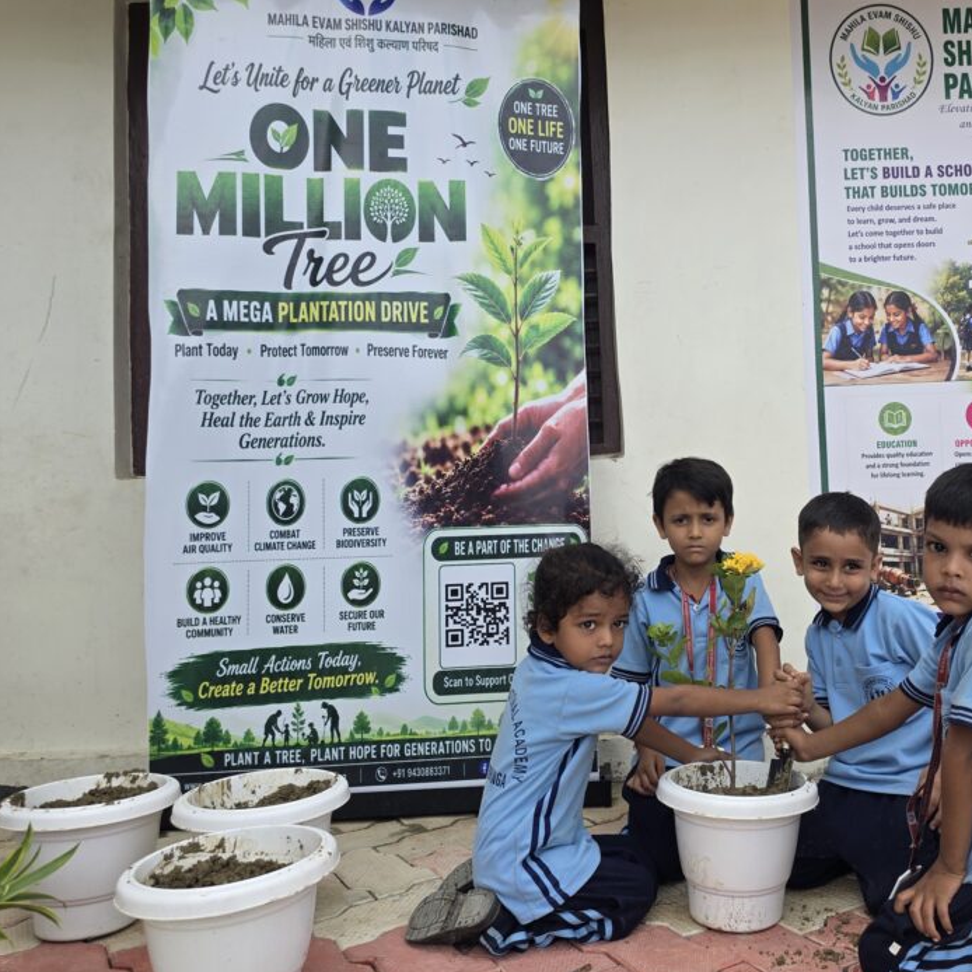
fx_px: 953
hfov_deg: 52.7
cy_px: 469
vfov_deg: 54.0
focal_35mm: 30
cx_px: 668
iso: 80
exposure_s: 1/1645
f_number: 1.7
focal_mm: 6.3
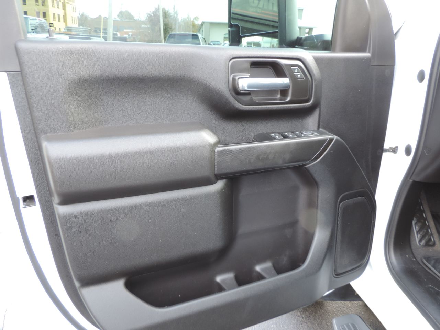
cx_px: 220
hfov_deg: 63.4
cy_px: 165
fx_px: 356
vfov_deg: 49.7
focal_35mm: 28
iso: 110
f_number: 3.1
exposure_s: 1/30
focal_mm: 4.9
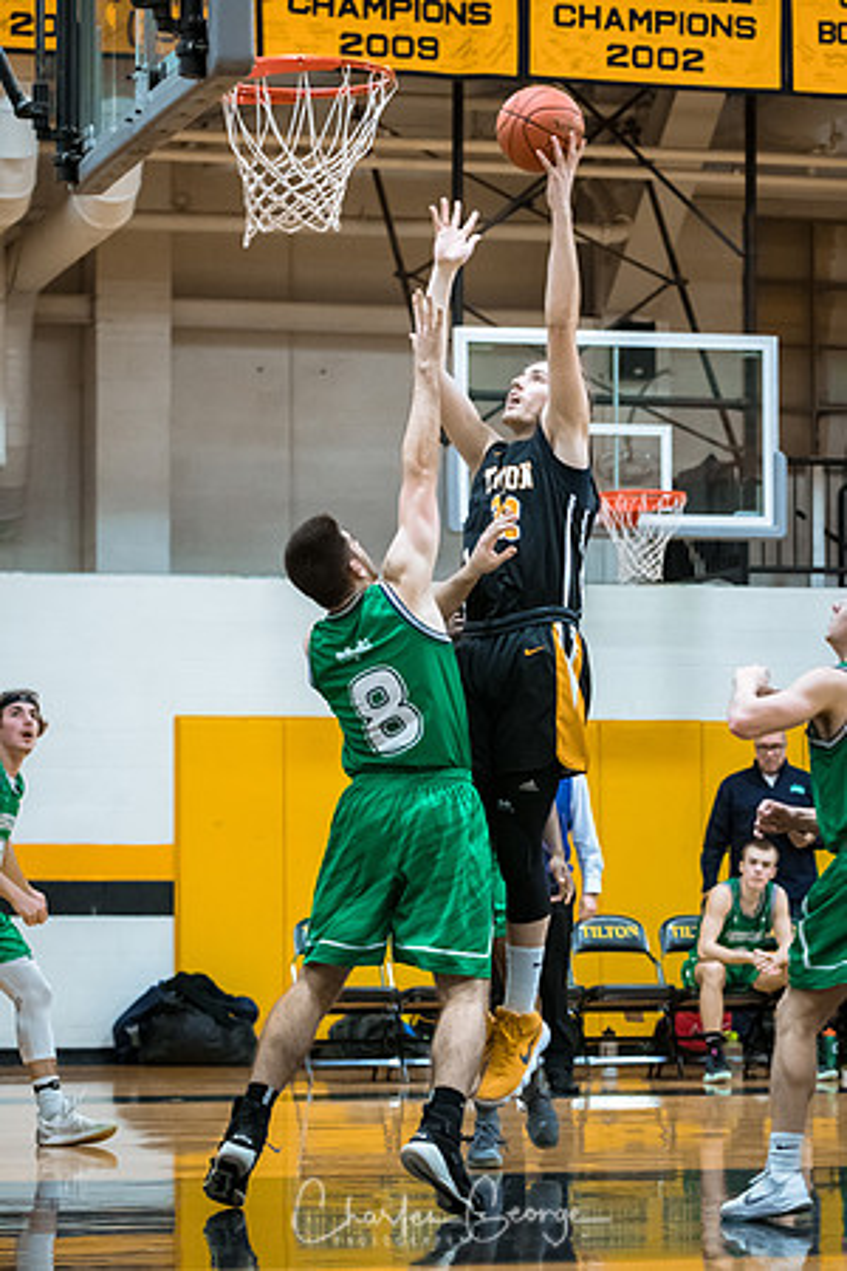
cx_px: 424
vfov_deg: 15.2
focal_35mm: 135
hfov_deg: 10.2
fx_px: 4764
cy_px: 636
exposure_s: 1/400
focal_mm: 90
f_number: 2.8
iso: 3200
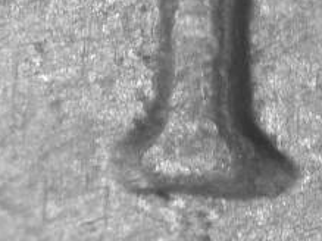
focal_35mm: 400
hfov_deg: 5.0
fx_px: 3719
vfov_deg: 3.7
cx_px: 19
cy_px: 29
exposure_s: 1/18.7
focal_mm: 28.4
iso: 100
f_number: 4.7
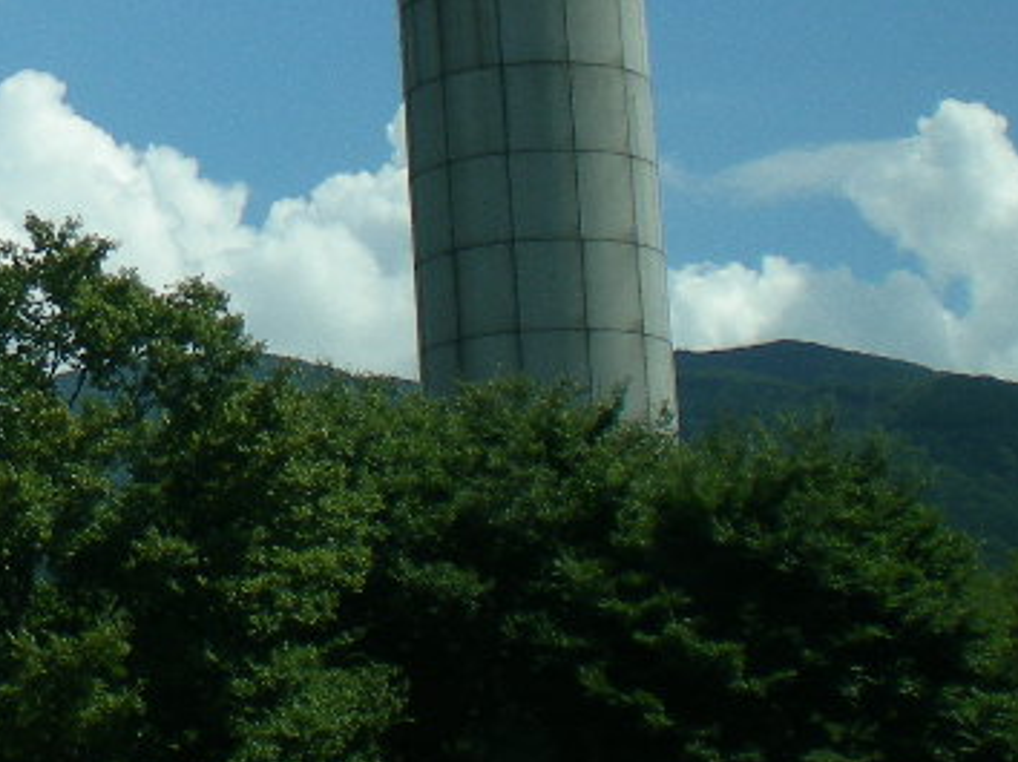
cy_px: -98
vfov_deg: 13.2
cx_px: -299
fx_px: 3233
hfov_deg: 16.9
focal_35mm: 110
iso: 50
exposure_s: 1/491
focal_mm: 6.3
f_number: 4.6
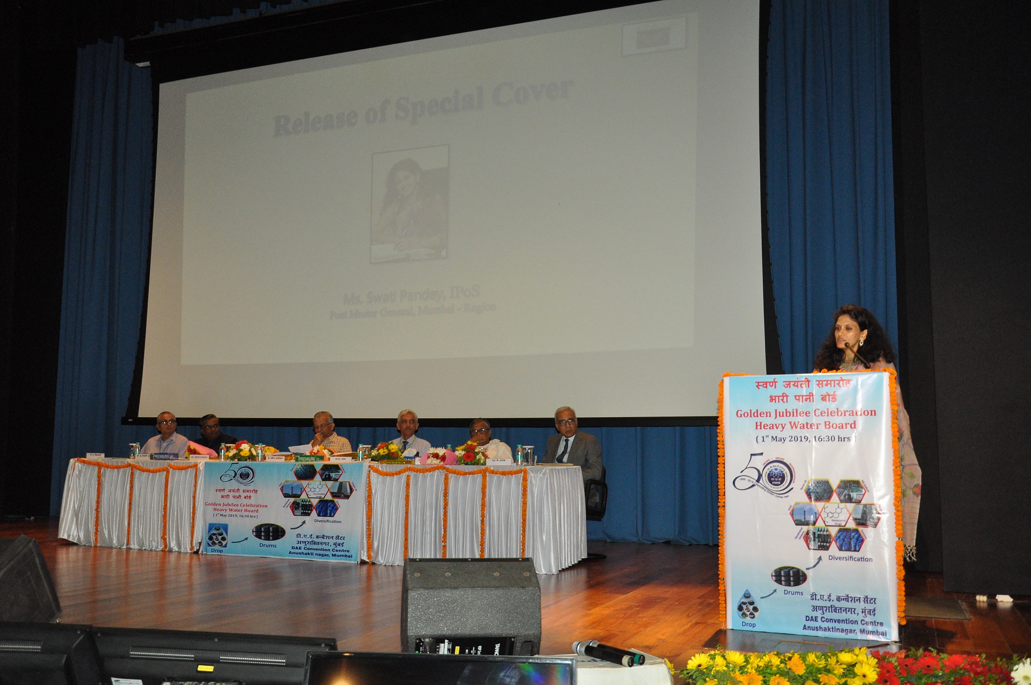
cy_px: 342
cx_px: 516
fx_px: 944
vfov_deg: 39.9
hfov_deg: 57.3
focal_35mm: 33
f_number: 5.6
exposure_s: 1/125
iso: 1600
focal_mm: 22
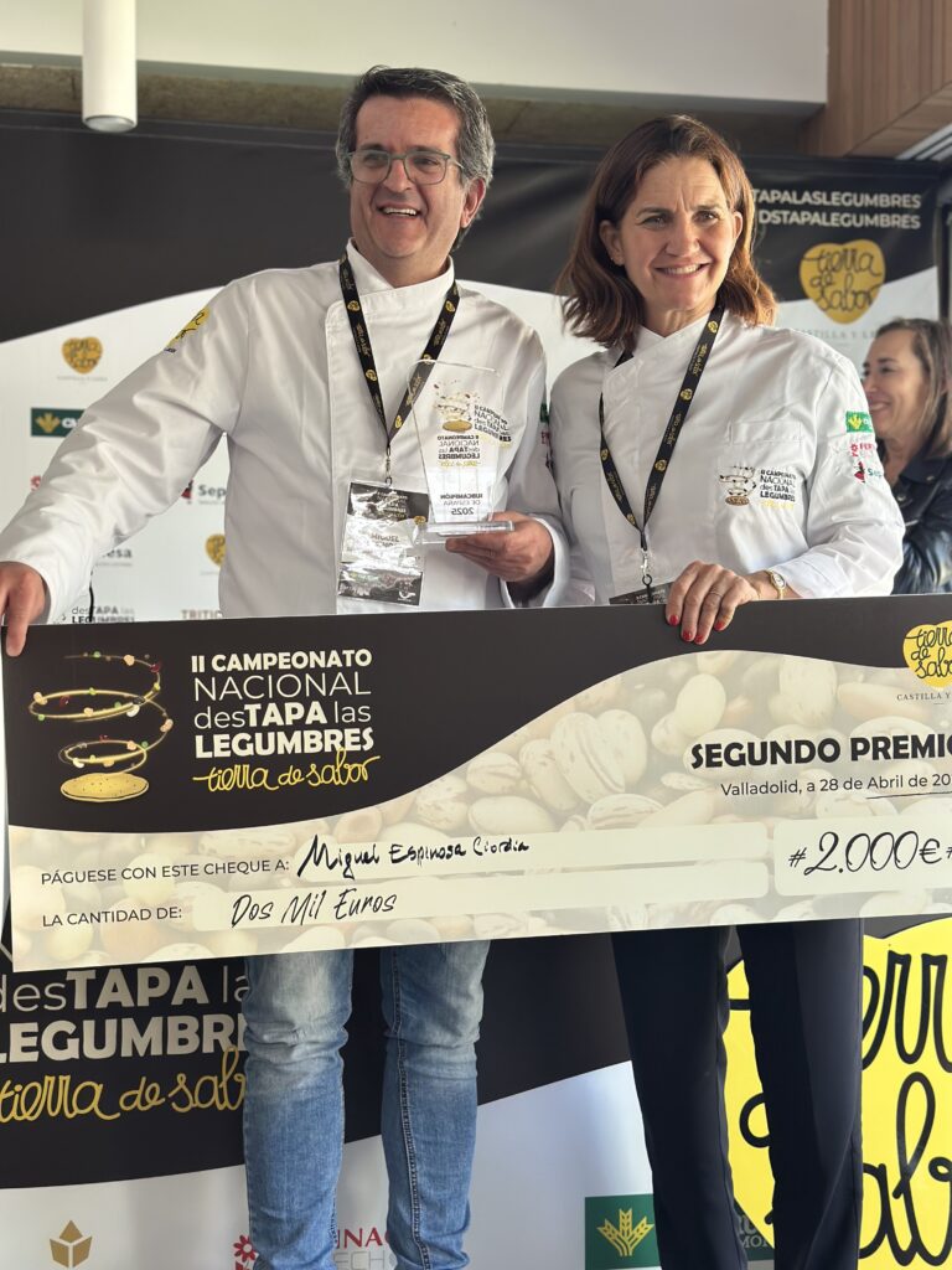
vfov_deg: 39.7
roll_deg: -1.6
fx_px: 1760
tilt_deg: +0.1
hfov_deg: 30.3
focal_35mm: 48
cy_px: 635
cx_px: 476
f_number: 1.78
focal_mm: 6.86
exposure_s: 1/94
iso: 125
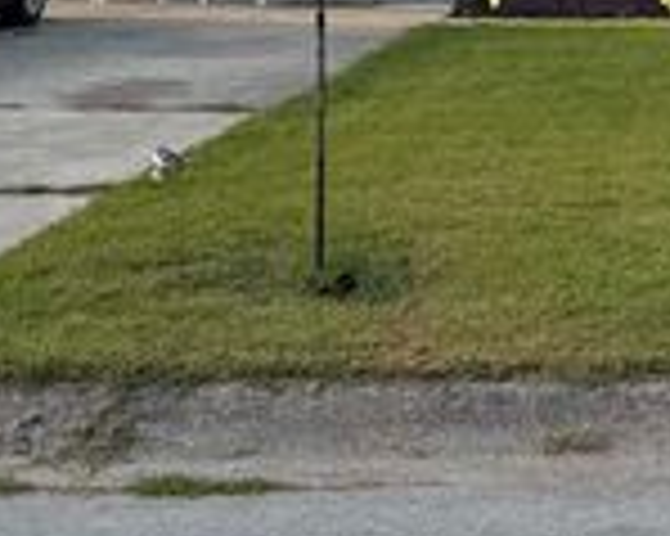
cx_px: 814
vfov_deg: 14.1
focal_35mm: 105
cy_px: -164
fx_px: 2081
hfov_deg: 17.4
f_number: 1.78
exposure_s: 1/967
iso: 80
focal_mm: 6.76
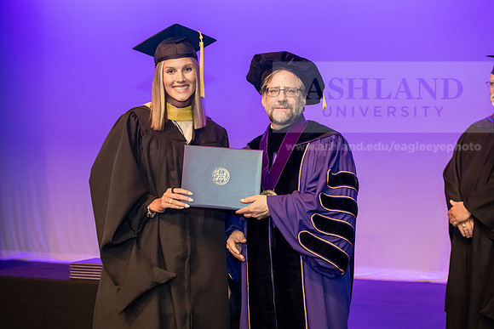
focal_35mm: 70
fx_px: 961
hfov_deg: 28.8
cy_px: 164
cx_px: 247
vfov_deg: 19.5
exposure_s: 1/200
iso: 3200
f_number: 4
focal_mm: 70
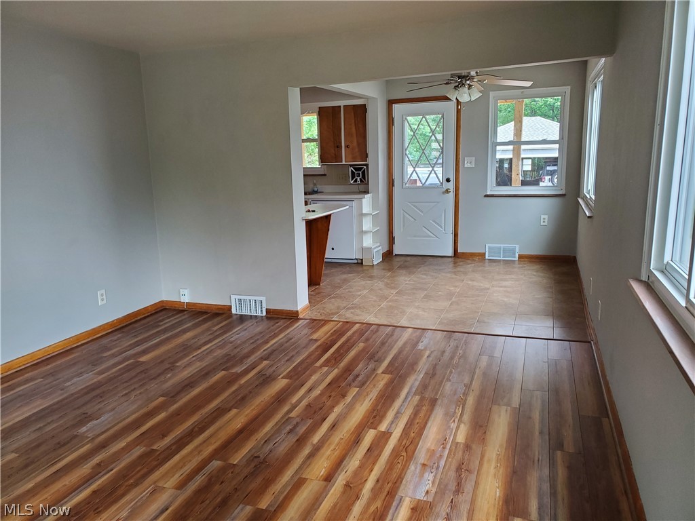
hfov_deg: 67.3
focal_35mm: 26
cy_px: 260
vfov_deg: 53.1
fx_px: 522
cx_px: 348
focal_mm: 4.3
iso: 200
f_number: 2.4
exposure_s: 1/39
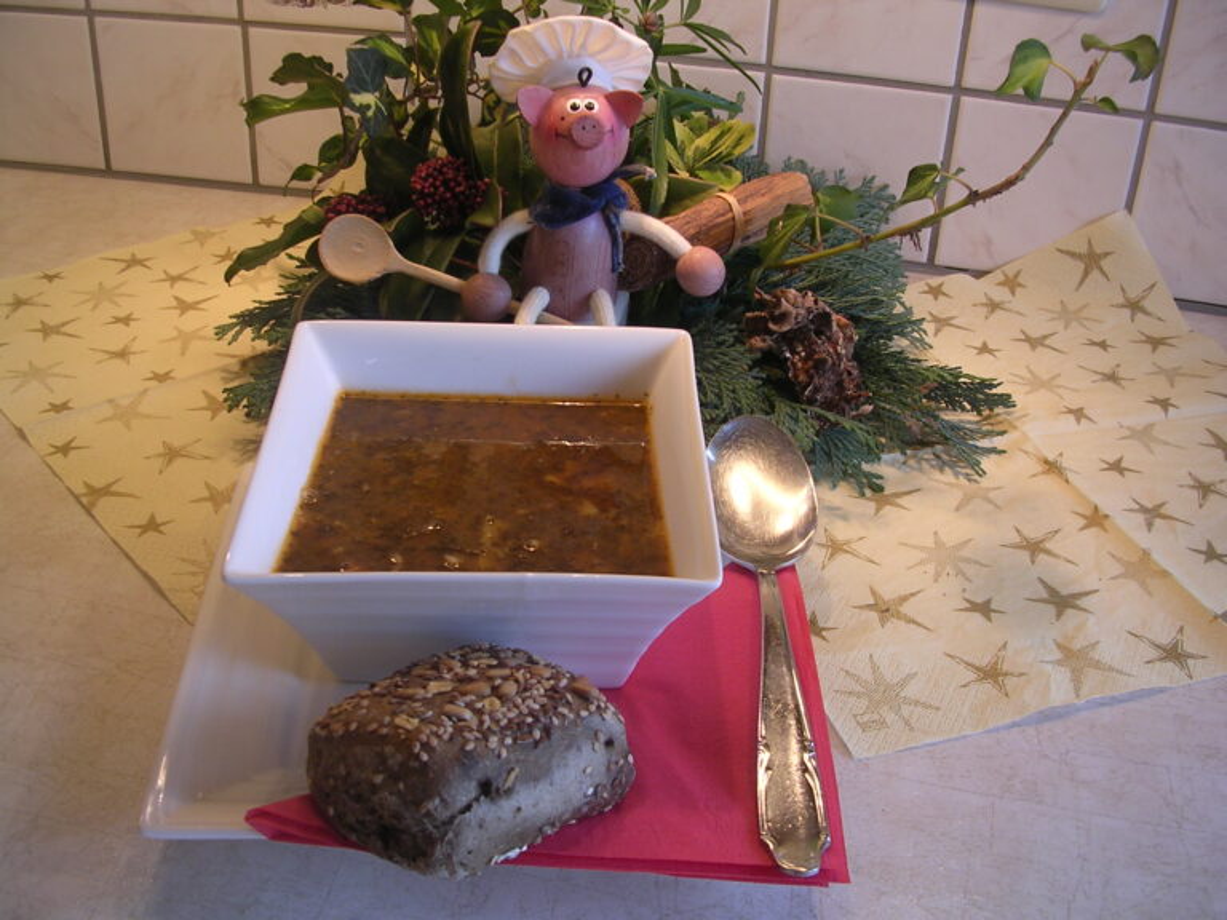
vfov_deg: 37.7
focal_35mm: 38
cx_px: 614
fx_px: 1347
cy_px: 460
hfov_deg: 49.0
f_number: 2.8
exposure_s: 1/60.1
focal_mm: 5.8
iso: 100
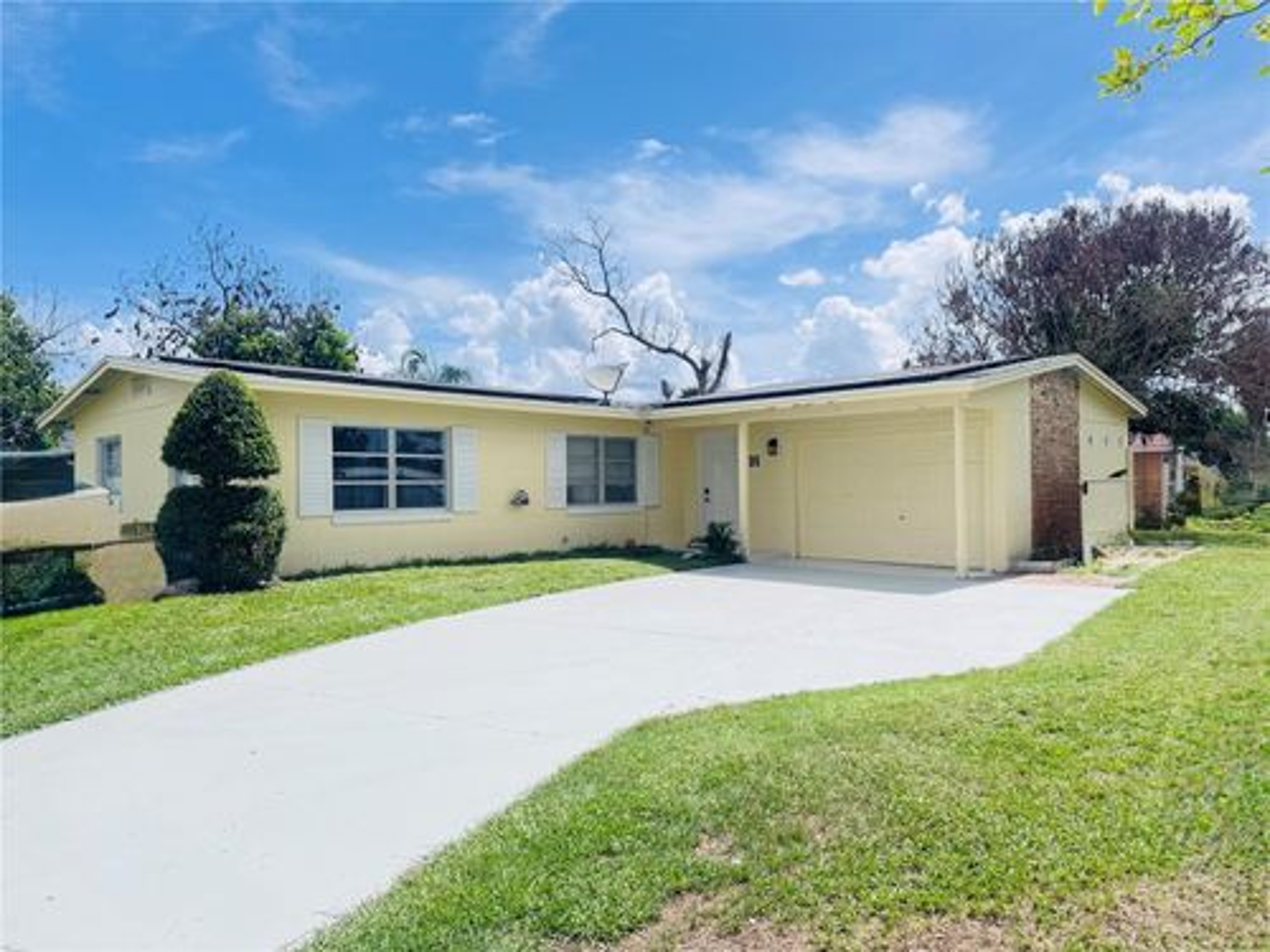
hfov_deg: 71.6
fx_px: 881
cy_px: 476
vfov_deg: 56.8
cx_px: 635
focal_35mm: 24
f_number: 1.78
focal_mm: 6.76
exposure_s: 1/3802
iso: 80
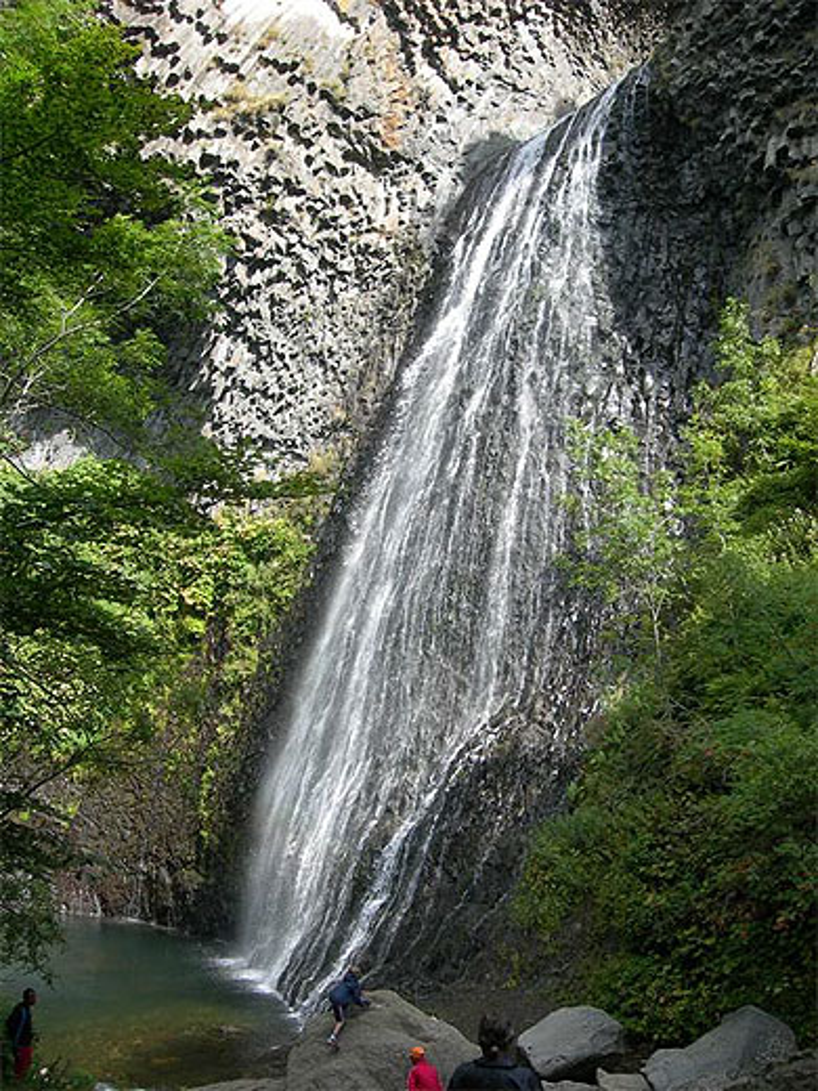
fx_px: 1197
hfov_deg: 37.7
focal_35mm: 38
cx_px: 409
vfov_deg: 49.0
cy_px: 546
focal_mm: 7.8
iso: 50
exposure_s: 1/364
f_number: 2.8
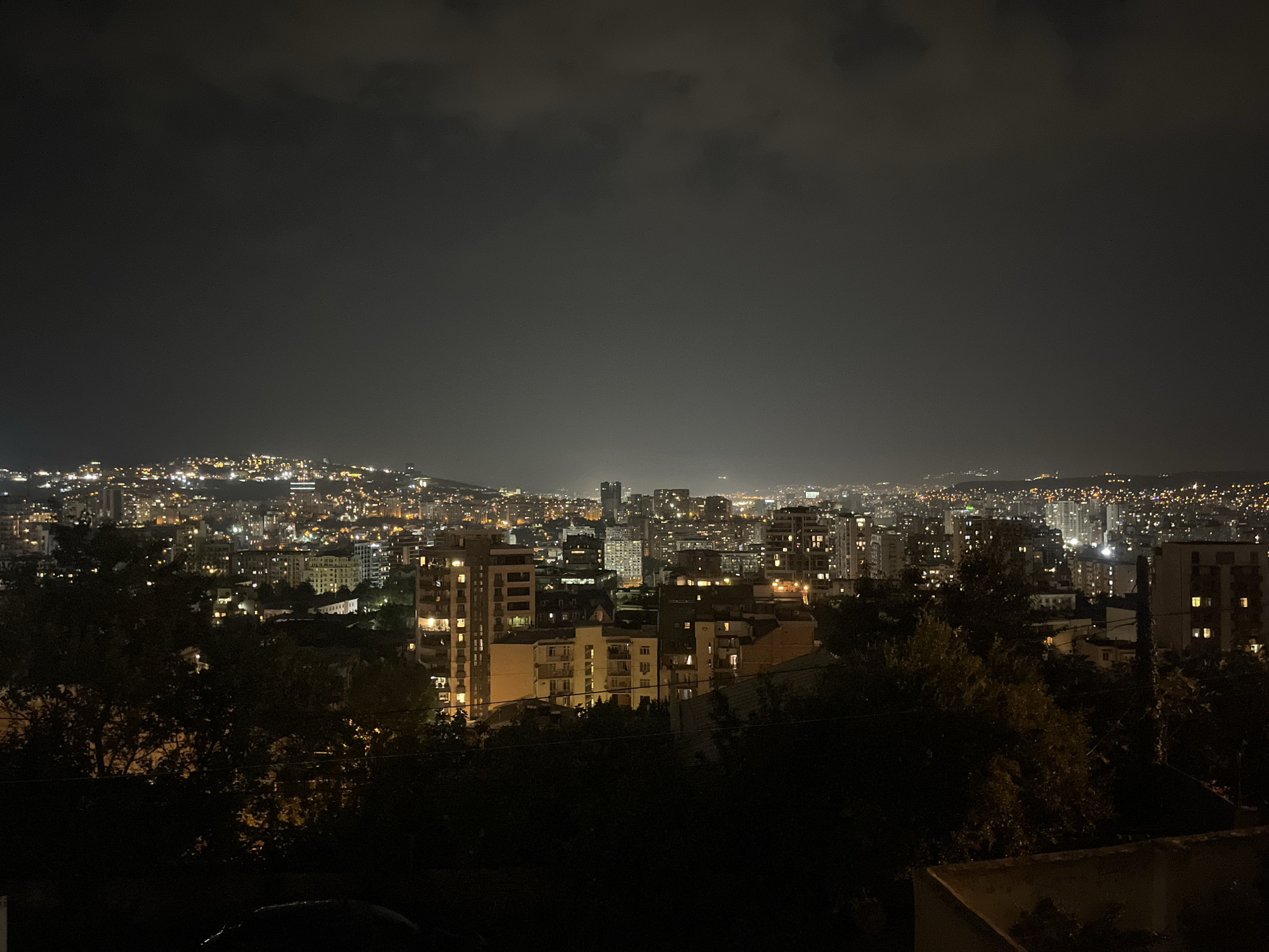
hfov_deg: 67.3
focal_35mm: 26
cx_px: 634
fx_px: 953
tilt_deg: +0.7
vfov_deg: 53.1
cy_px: 476
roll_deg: +0.2
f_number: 1.6
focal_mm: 5.1
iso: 5000
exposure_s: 1/17
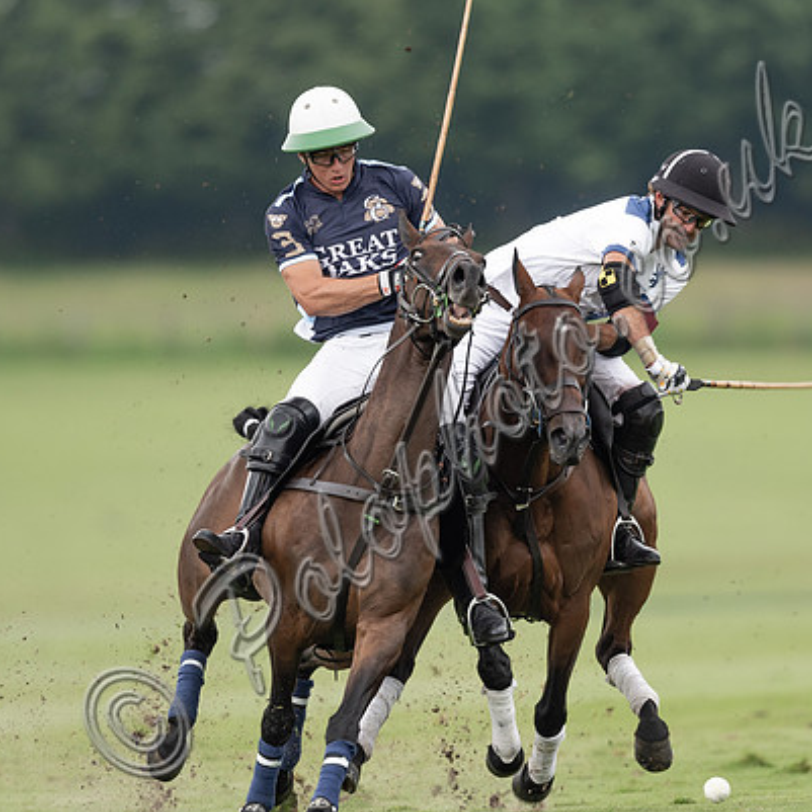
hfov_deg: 1.9
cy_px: 483
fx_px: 24283
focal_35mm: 915
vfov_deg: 1.9
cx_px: 398
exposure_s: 1/800
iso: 400
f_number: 4
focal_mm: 500
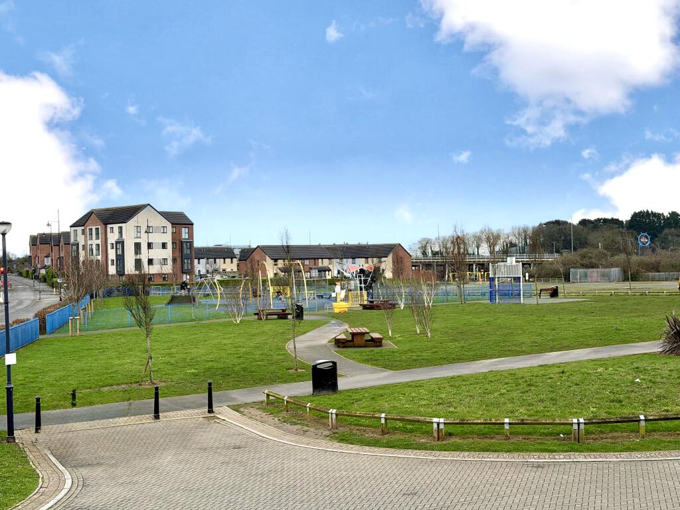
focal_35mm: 48
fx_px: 943
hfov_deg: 39.7
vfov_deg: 30.3
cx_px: 340
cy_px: 255
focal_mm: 6.76
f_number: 1.78
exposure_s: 1/646
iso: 64
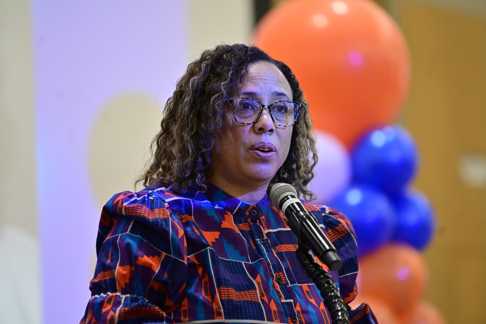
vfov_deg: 6.9
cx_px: 243
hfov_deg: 10.3
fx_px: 2700
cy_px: 162
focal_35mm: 200
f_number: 2.8
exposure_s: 1/320
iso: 1250
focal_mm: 200
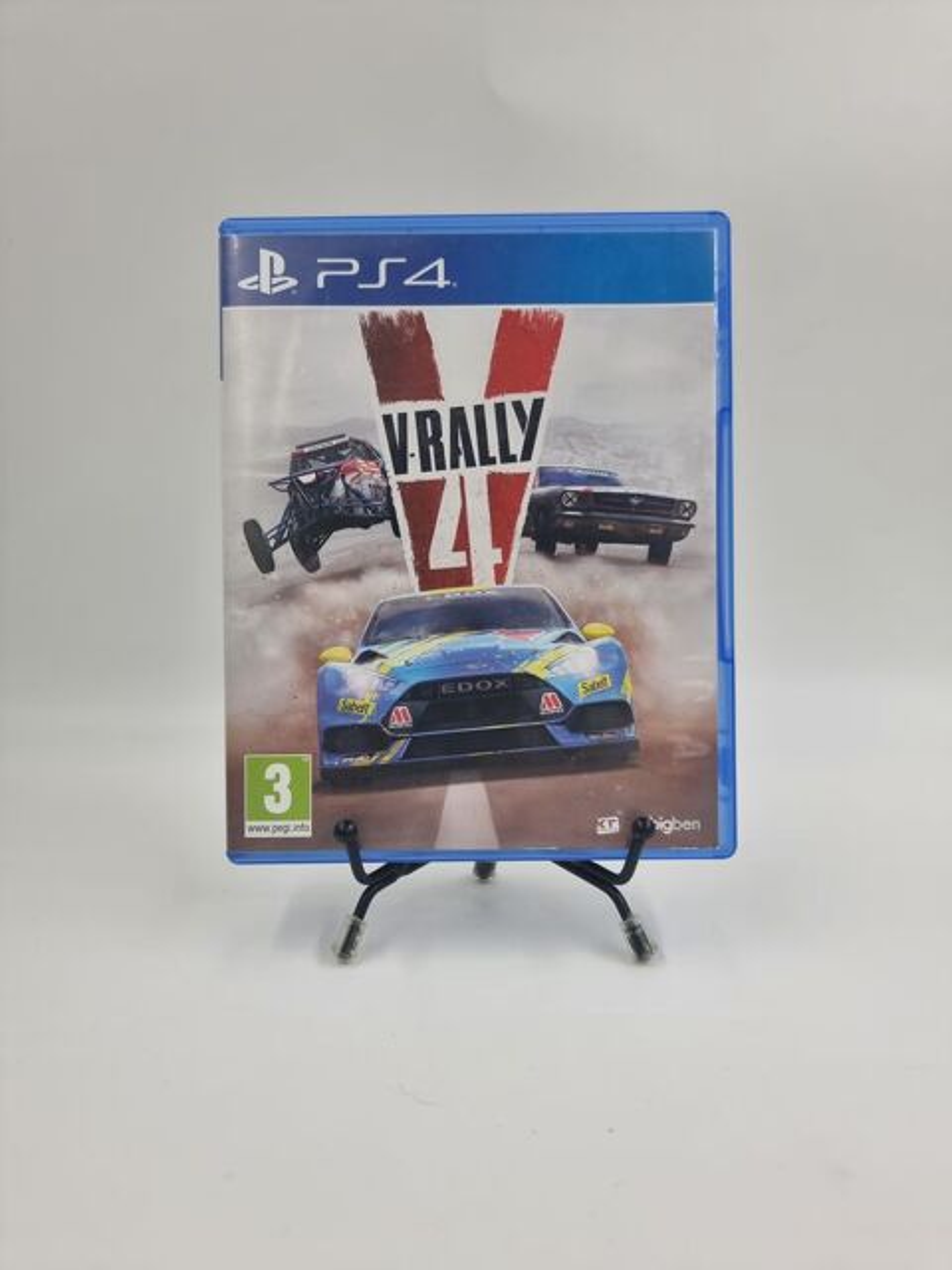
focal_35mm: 24
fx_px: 880
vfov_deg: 71.6
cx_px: 476
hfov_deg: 56.8
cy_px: 635
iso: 50
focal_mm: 6.7
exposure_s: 1/120
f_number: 1.8
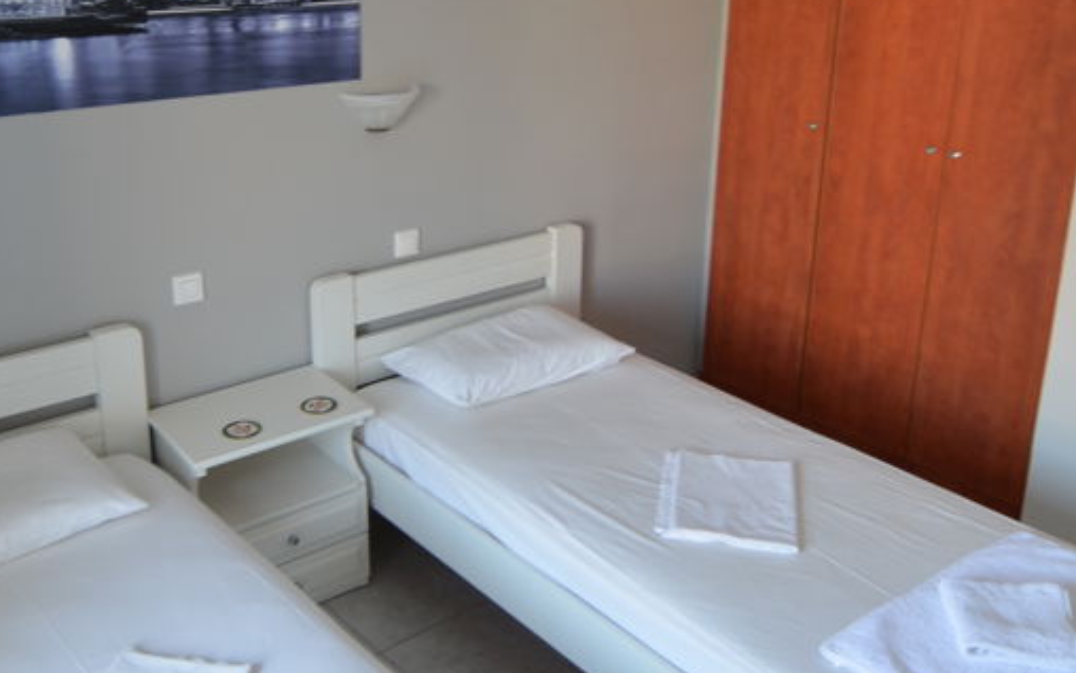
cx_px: 432
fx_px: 1085
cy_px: 239
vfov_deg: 34.2
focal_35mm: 37
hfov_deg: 52.4
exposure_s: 1/80
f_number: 4.5
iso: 400
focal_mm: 12
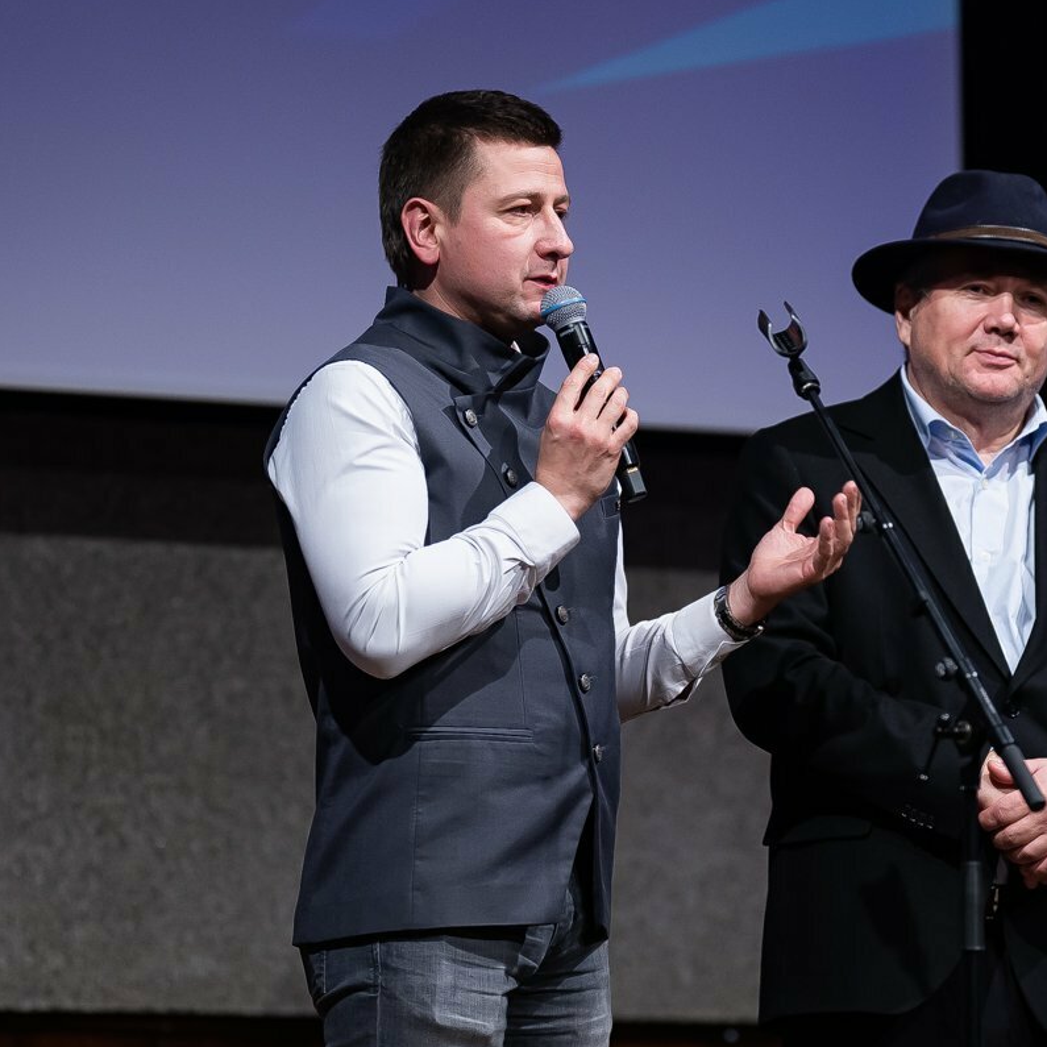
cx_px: 724
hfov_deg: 6.8
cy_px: 522
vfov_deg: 6.8
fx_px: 8863
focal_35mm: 259
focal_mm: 135
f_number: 1.8
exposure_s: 1/320
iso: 500
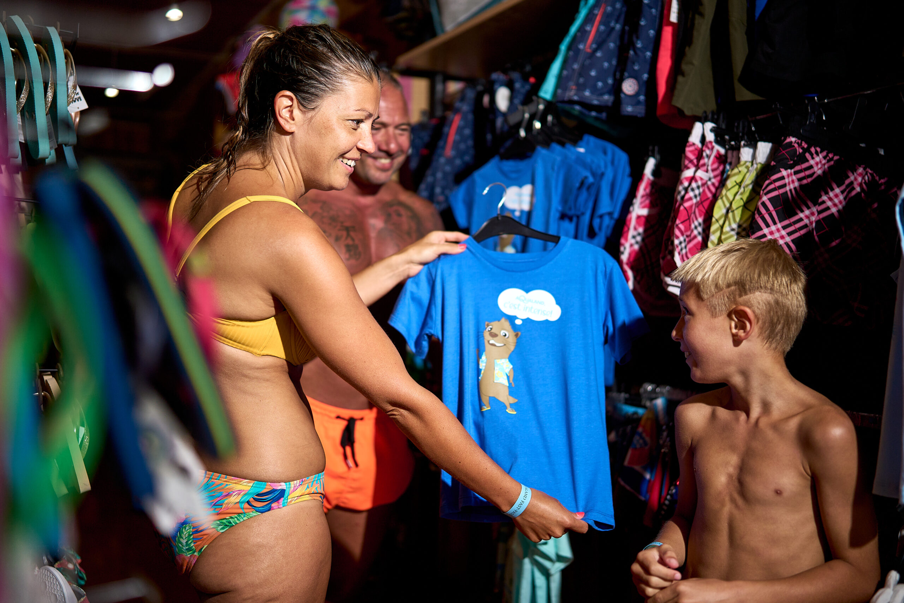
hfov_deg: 54.4
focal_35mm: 35
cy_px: 302
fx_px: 879
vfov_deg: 37.9
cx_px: 452
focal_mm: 35
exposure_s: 1/2500
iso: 160
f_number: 1.4
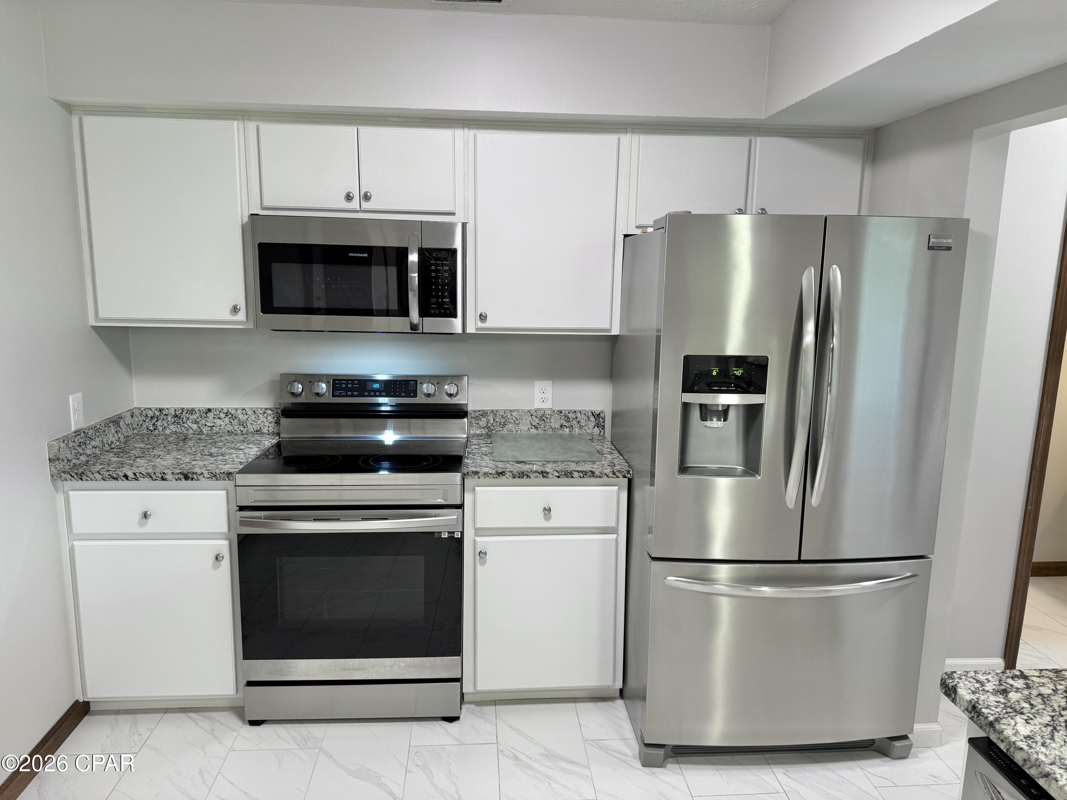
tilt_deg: -9.9
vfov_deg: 56.8
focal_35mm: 24
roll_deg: -0.9
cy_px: 400
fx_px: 740
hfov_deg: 71.6
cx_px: 534
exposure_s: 1/60
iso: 125
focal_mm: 6.76
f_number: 1.78
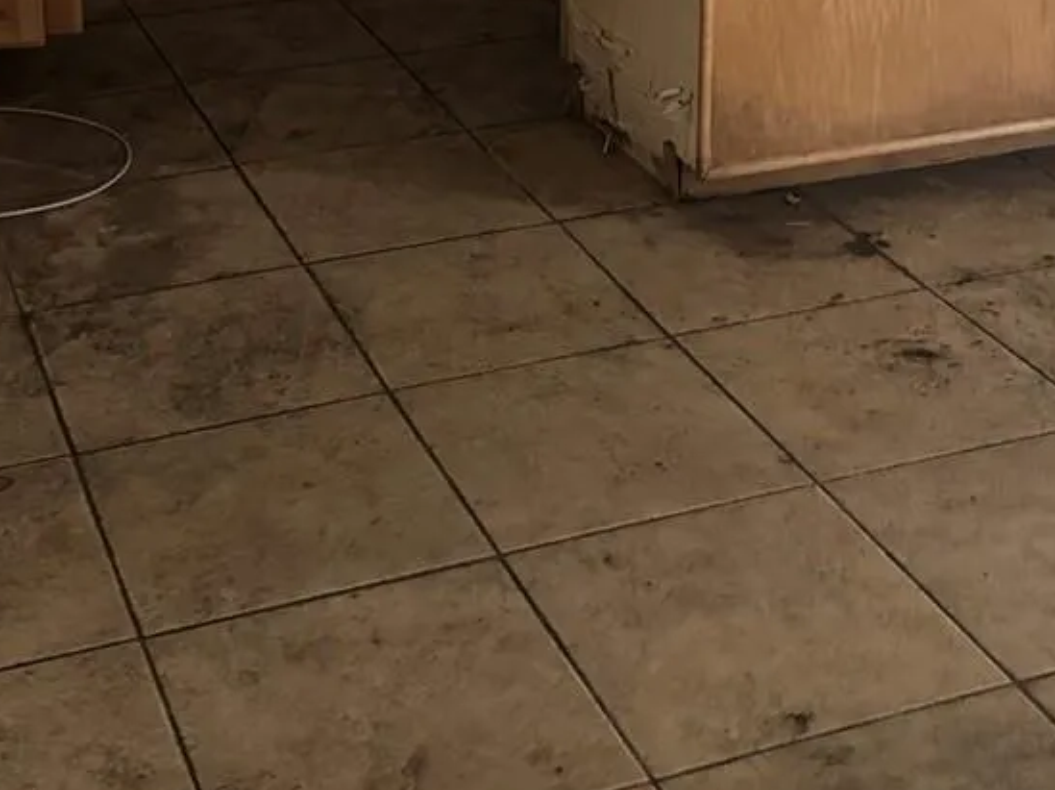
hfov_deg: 27.8
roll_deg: -1.1
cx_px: 494
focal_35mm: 70
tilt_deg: -14.2
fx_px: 2132
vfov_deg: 19.6
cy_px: -181
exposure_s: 1/32
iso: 1000
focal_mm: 6.76
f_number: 1.78
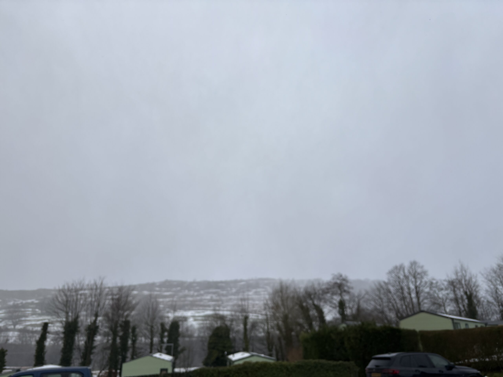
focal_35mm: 26
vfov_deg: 53.1
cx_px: 252
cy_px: 188
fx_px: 378
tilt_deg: +21.7
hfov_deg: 67.3
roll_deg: +0.5
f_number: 1.6
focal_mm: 5.96
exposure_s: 1/435
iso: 50
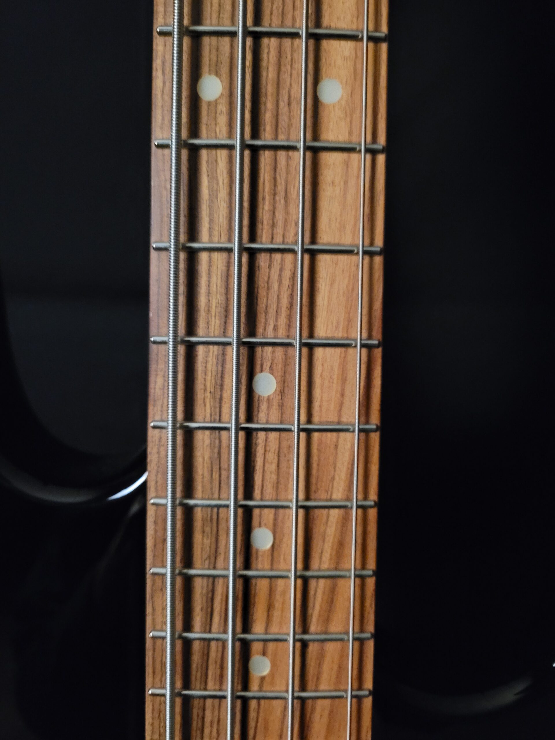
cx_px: 278
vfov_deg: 67.3
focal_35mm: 26
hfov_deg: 53.1
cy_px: 370
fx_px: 556
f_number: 1.8
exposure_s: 1/24
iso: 1250
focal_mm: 5.4
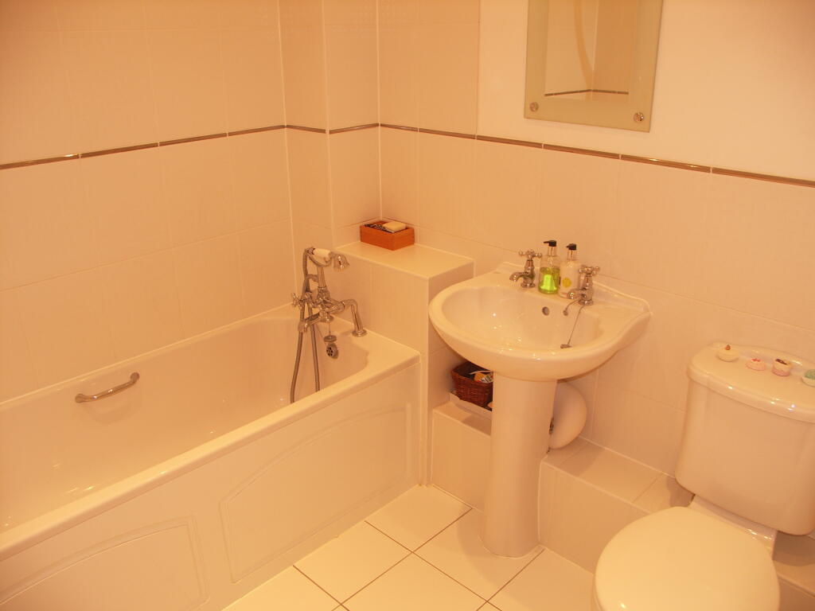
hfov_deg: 63.4
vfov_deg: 49.7
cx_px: 408
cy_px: 306
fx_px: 659
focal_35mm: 28
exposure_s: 1/20
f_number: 2.8
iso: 100
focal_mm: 7.2
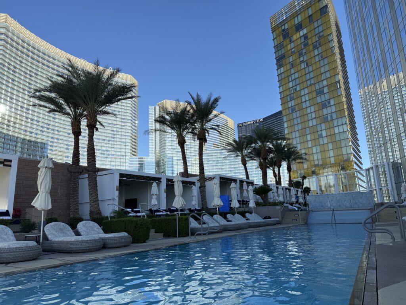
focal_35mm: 24
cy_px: 152
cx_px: 203
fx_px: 281
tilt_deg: +12.7
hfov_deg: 71.6
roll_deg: +2.0
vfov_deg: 56.8
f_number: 1.78
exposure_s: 1/2370
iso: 80
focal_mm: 6.76
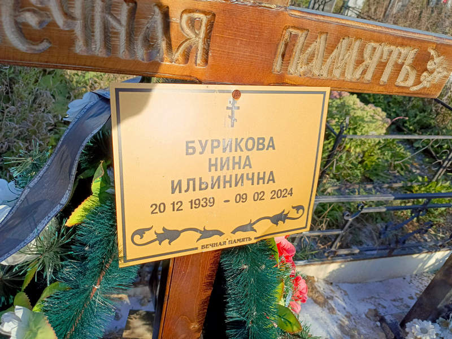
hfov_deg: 69.4
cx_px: 226
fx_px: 326
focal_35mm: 25
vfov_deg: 54.9
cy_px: 170
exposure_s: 1/1149
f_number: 1.69
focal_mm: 4.76
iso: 116
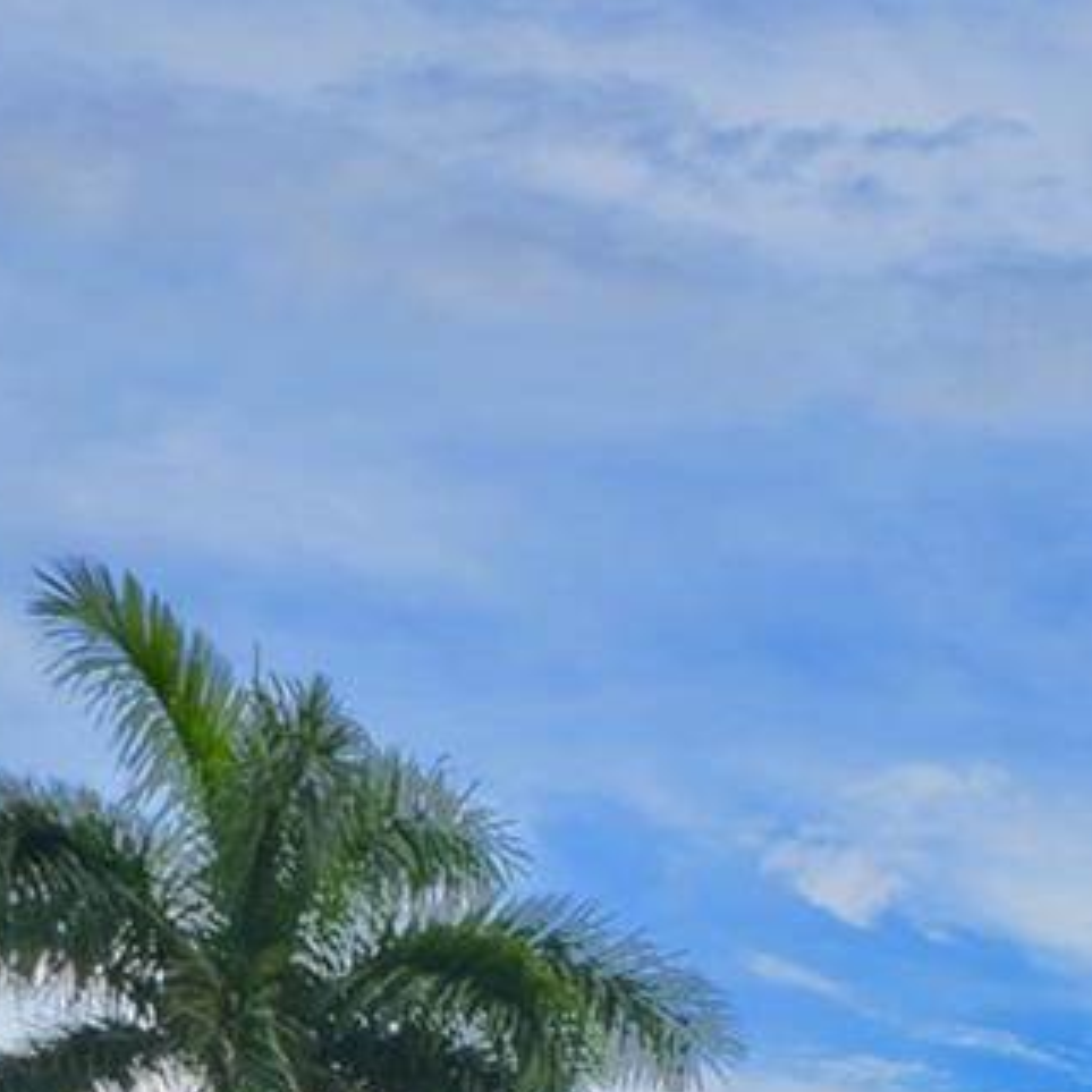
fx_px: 5425
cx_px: 2181
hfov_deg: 10.6
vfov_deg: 11.0
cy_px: 1743
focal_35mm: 152
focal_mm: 24
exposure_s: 1/250
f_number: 8
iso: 100
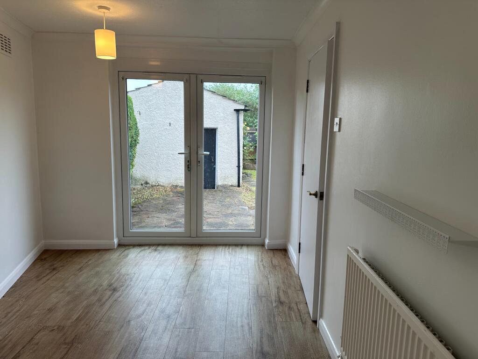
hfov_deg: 71.6
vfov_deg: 56.8
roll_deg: -0.5
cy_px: 180
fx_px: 331
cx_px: 239
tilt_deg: -8.3
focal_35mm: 24
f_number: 1.78
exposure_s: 1/117
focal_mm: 6.86
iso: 50
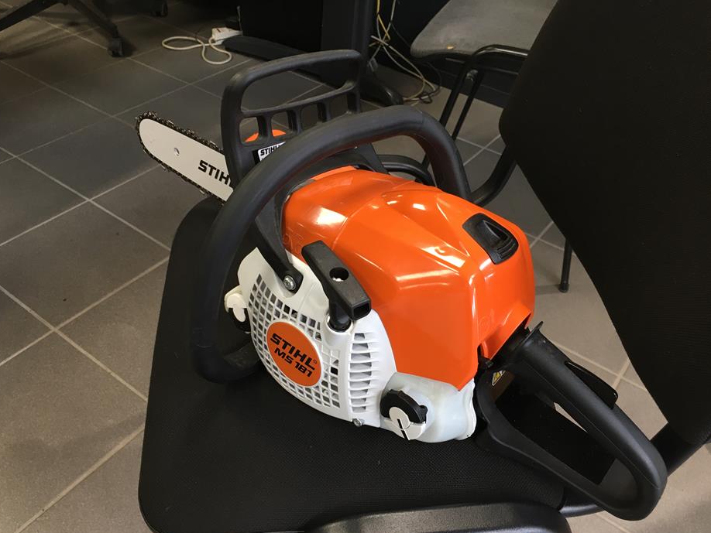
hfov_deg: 59.9
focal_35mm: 30
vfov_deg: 46.8
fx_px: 616
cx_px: 344
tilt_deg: -40.6
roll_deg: -3.0
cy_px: 275
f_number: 2.2
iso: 80
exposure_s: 1/33
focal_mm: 4.15
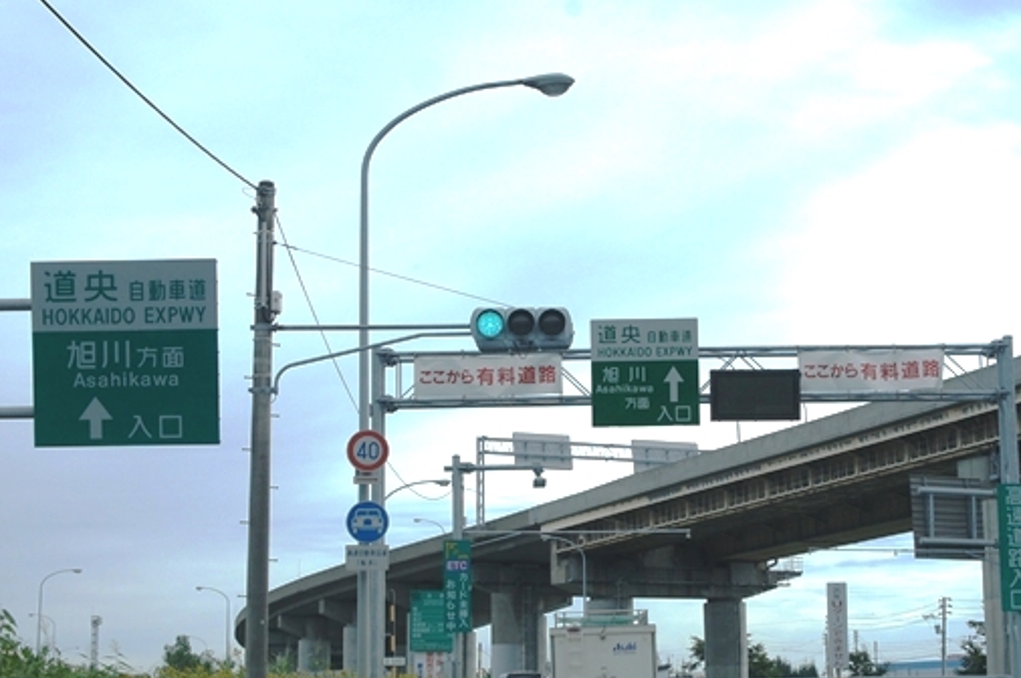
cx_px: 595
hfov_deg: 29.3
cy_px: 391
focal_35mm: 69
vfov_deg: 19.7
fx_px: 1948
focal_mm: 29
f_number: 8
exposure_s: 1/500
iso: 200
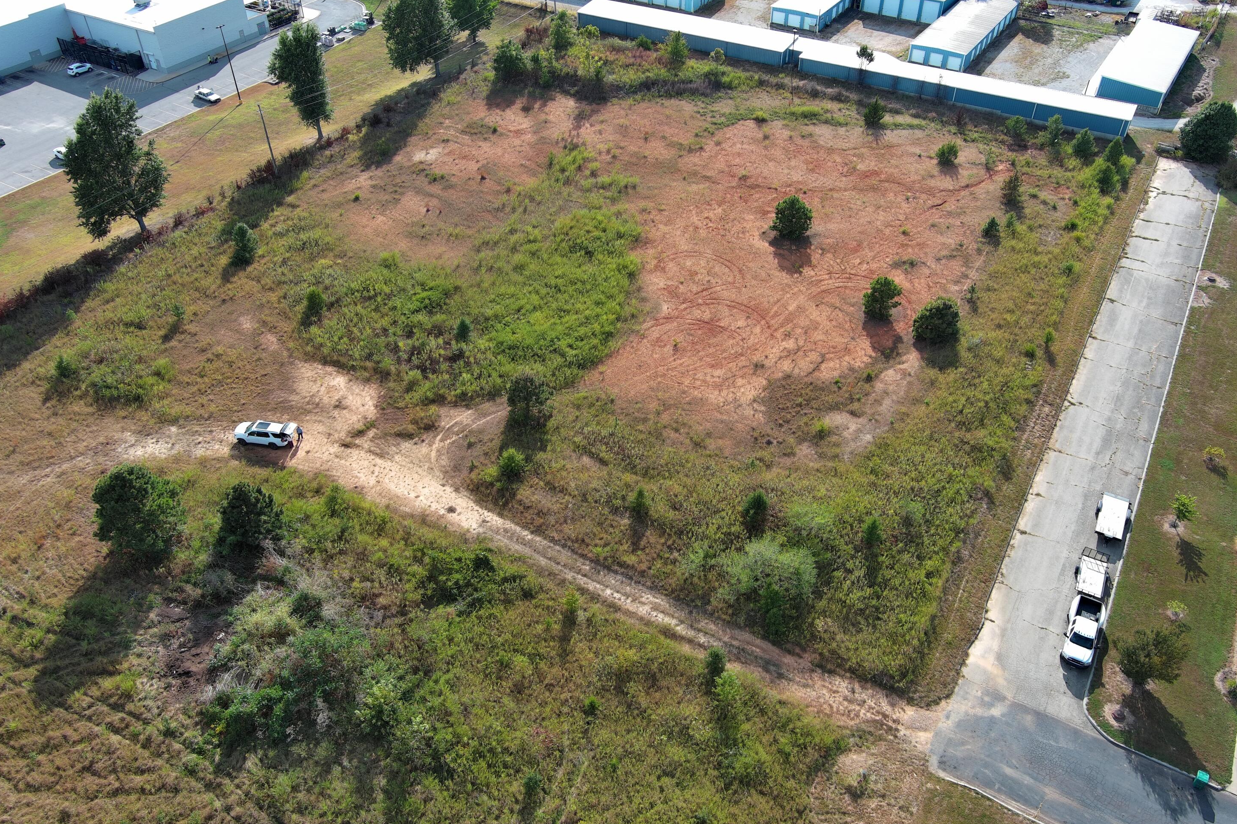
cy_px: 402
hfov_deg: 61.9
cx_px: 610
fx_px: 1031
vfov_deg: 43.6
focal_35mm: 30
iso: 100
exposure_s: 1/641
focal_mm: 10.57
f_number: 2.8
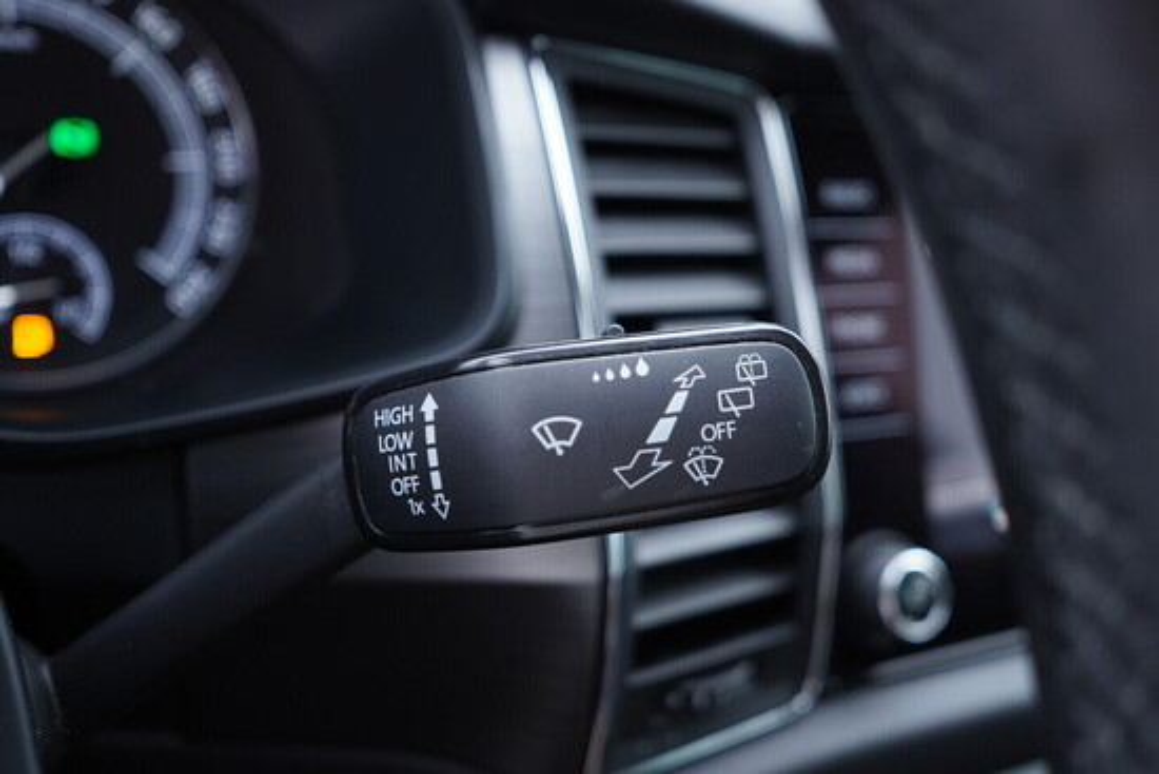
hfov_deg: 53.1
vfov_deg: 36.9
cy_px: 387
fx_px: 1159
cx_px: 580
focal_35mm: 36
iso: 400
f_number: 2.8
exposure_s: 1/40
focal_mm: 24
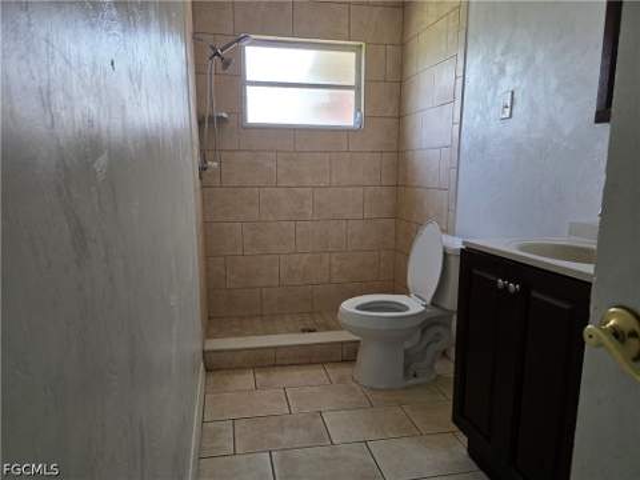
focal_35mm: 23
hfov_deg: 73.9
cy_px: 240
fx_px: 425
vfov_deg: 58.9
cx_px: 320
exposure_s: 1/120
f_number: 1.7
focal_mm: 6.3
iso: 200
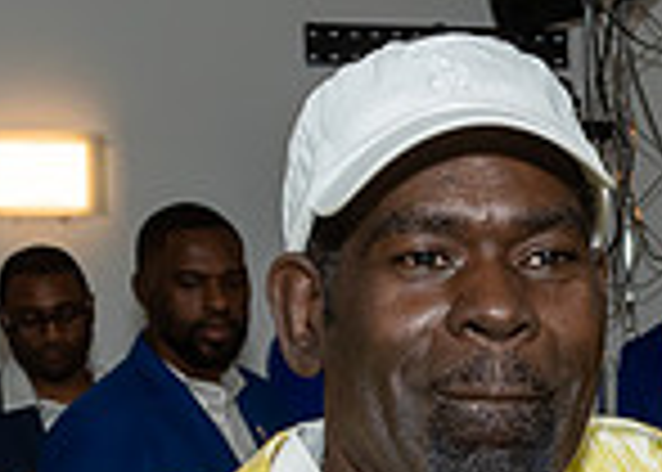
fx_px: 2877
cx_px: 939
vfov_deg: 9.3
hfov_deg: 12.6
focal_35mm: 153
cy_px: 491
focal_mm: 20
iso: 500
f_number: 6.3
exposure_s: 1/250
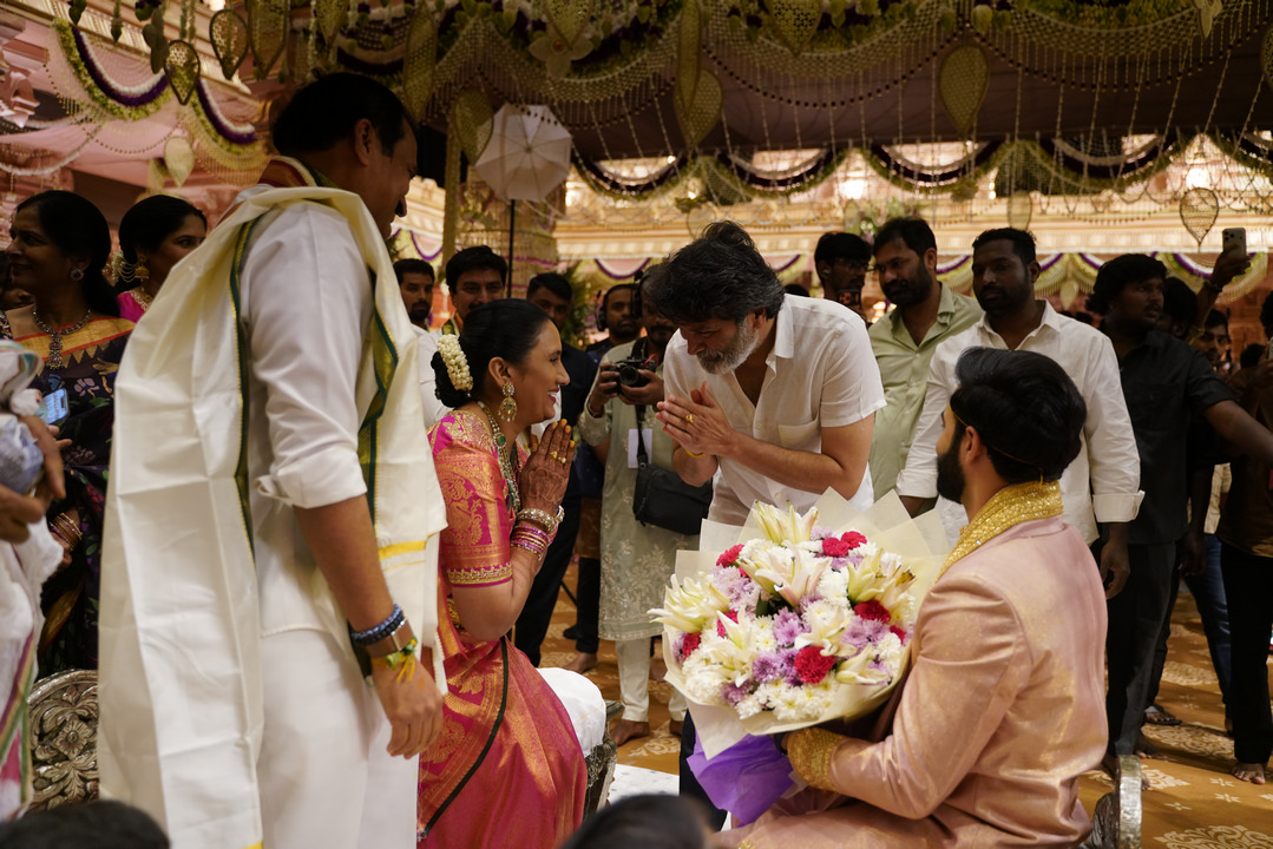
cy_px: 424
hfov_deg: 65.5
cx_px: 636
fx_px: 990
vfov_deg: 46.4
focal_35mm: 28
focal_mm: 28
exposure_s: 1/250
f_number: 2.8
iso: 2000
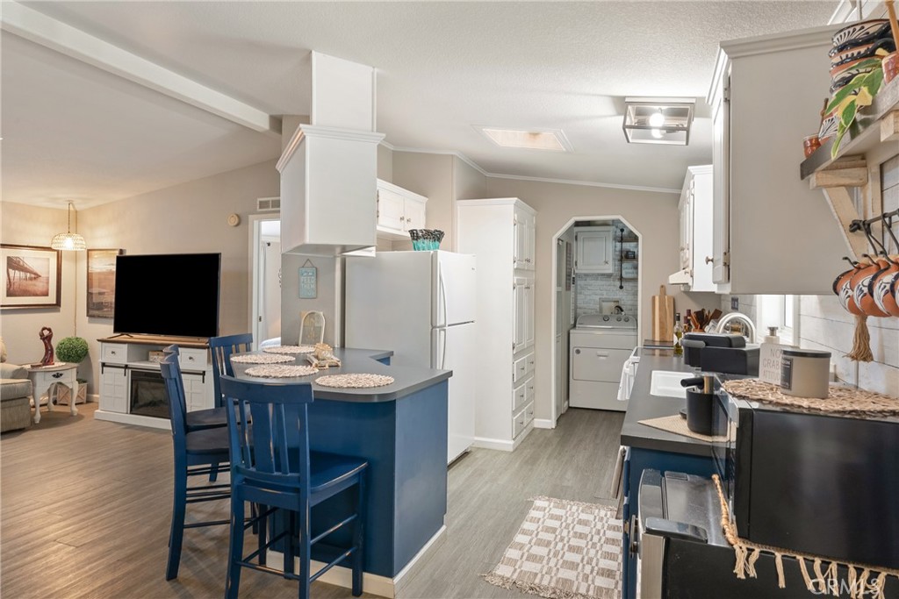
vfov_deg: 61.9
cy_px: 300
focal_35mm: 20
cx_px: 450
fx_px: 499
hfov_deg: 84.0
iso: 320
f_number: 9
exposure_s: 1/1.67
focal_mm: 20
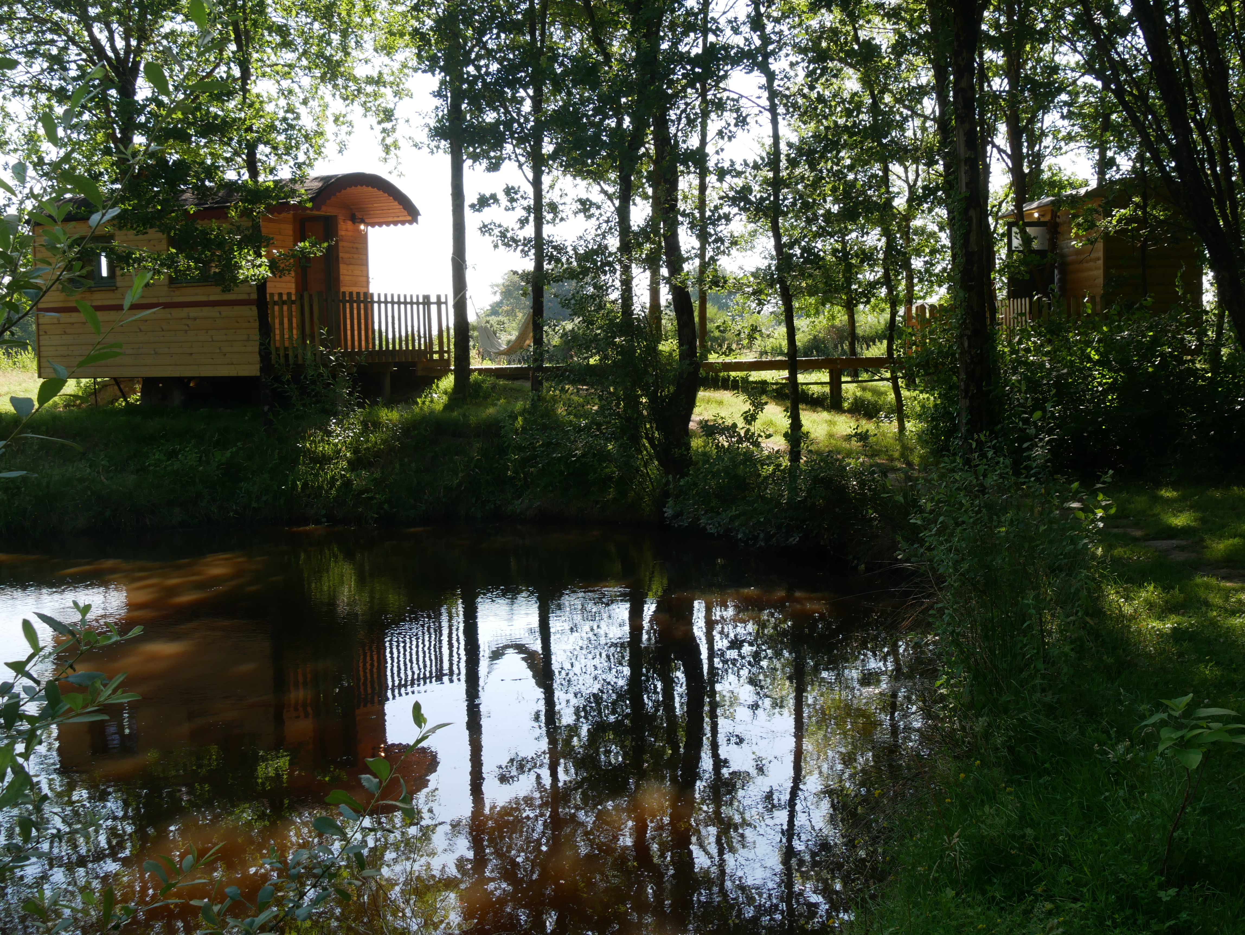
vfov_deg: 34.4
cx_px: 622
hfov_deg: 44.8
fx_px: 1511
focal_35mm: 42
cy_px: 468
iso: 200
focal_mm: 21
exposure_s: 1/100
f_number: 8
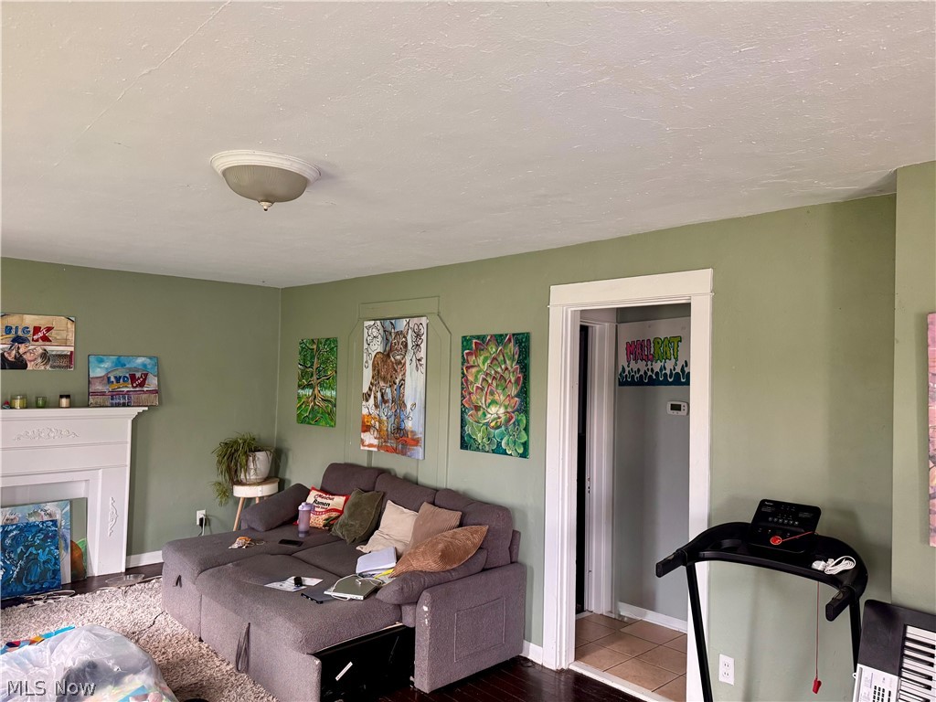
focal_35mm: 24
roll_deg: -1.4
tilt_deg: +0.7
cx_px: 468
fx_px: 649
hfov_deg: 71.6
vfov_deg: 56.8
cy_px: 351
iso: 250
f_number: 1.78
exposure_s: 1/60
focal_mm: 6.76
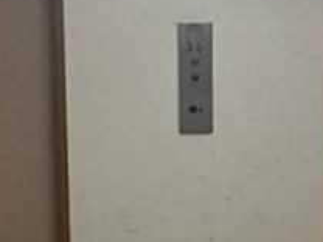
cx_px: 160
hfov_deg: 15.5
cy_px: 219
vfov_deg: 11.6
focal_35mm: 127
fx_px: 1185
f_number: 2.4
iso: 200
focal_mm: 4.13
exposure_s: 1/20
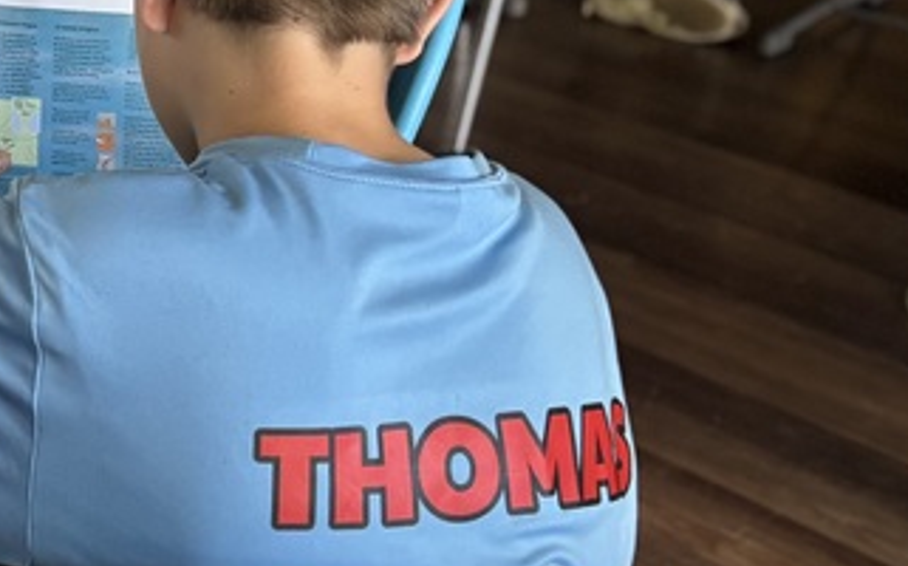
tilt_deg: -23.6
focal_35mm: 88
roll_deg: -0.7
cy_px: 167
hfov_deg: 20.3
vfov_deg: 14.8
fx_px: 2176
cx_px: -453
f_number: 1.6
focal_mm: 5.96
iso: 200
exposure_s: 1/60
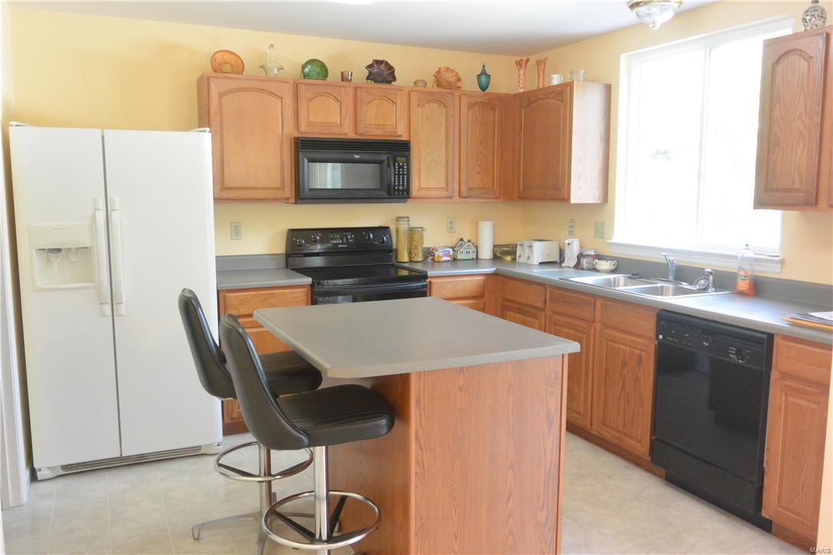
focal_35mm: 30
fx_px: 694
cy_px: 278
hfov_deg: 61.9
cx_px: 416
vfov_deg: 43.6
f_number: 3.5
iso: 800
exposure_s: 1/60
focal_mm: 11.4
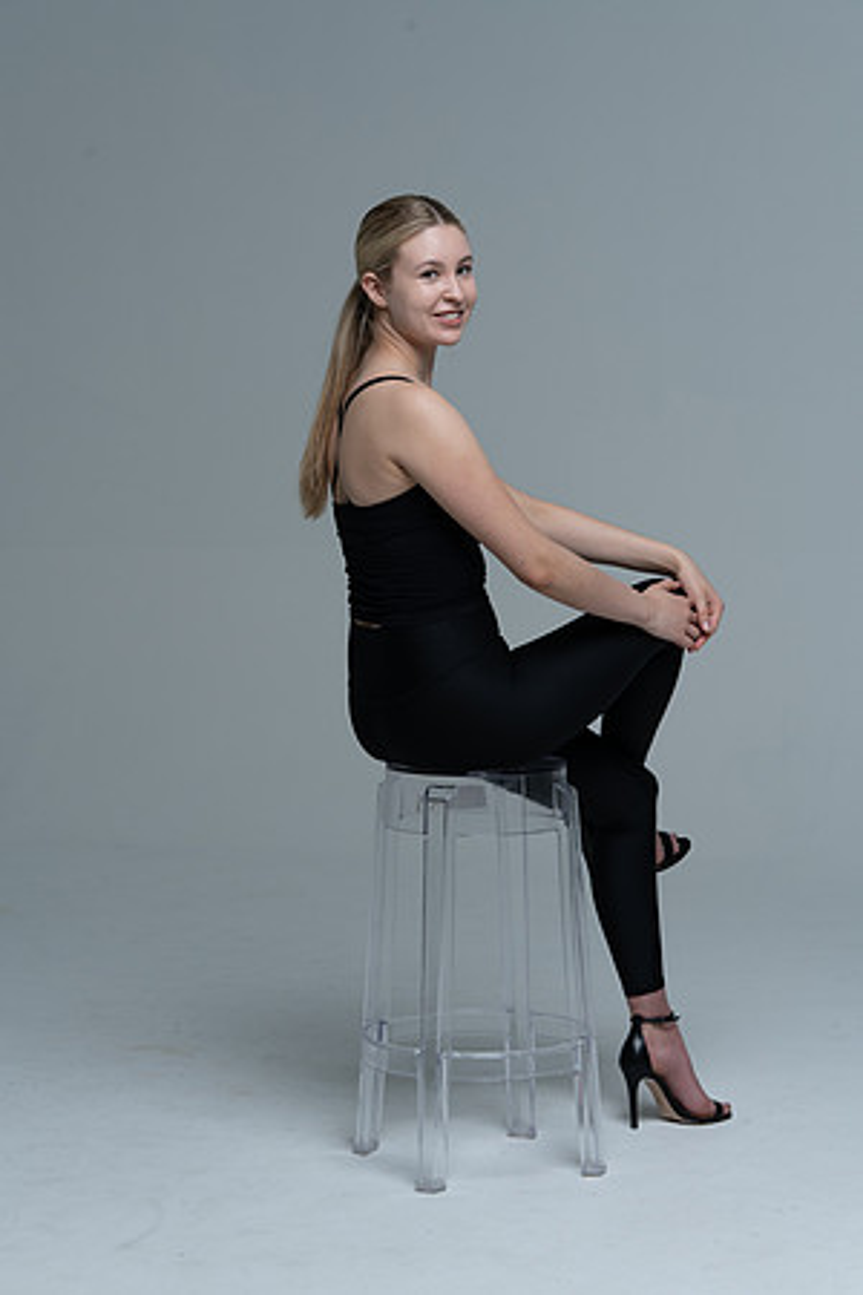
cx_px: 432
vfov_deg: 24.2
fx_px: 3020
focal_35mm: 84
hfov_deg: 16.3
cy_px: 648
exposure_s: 1/160
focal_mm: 84
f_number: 9
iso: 320
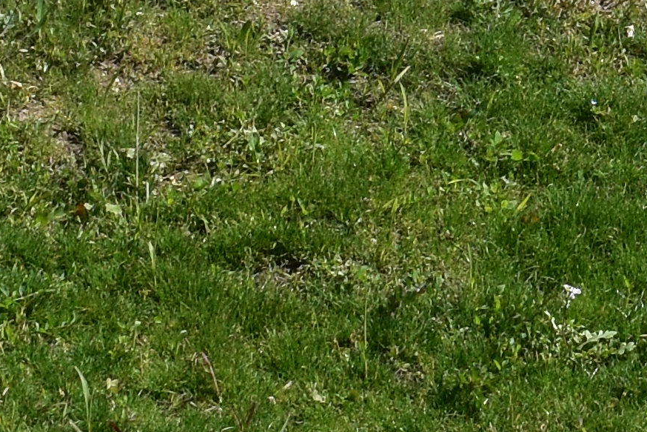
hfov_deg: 5.6
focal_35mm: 360
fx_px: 6478
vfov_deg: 3.7
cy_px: -722
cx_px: 1241
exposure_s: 1/500
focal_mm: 35
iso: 400
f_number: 11
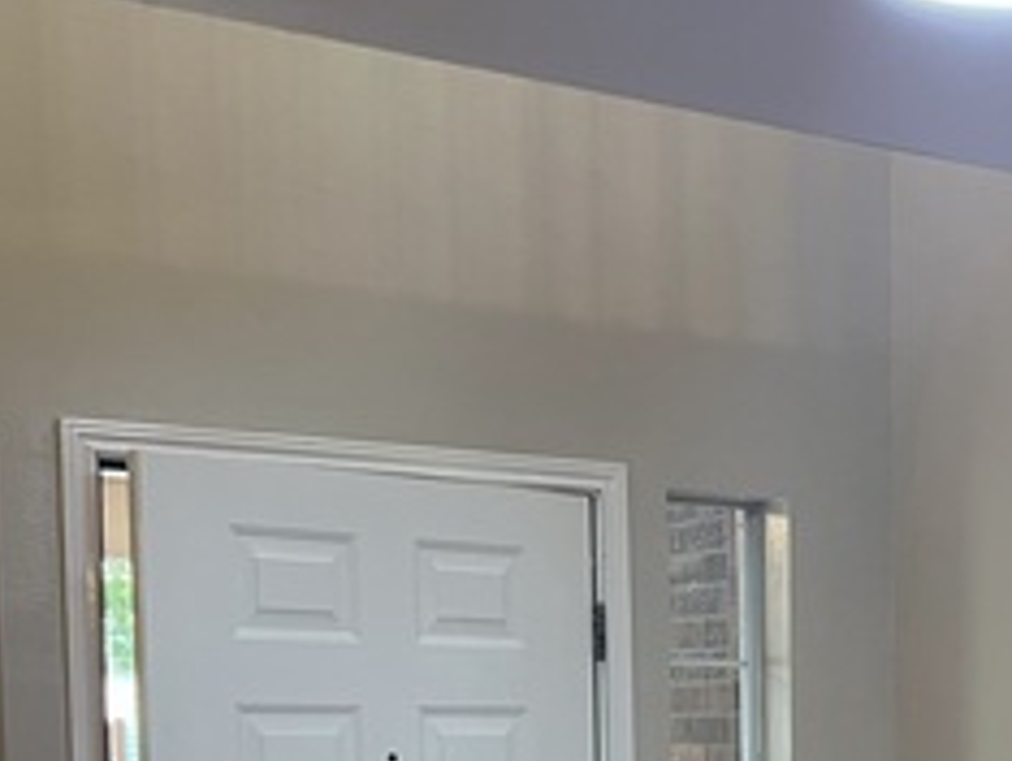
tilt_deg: -4.9
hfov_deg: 26.1
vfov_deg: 19.6
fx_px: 2078
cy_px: 891
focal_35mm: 71
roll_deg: -0.1
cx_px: 990
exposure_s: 1/60
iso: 125
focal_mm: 5.7
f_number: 1.5
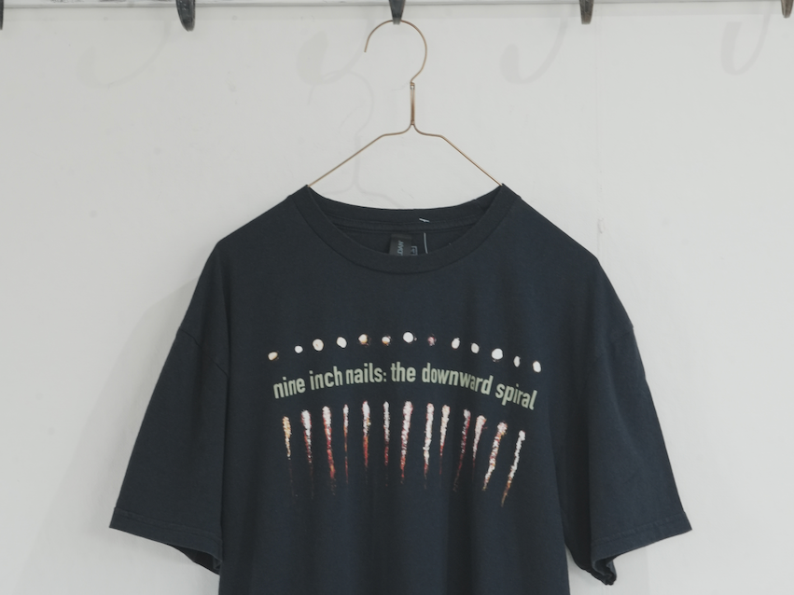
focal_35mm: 94
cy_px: 415
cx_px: 397
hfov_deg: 20.9
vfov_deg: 15.7
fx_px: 2156
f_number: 13
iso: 1250
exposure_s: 1/30
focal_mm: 65
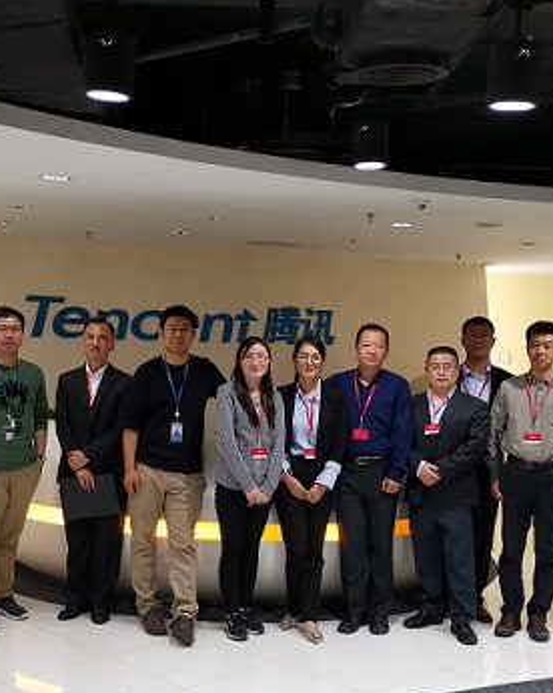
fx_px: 861
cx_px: 333
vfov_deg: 43.9
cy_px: 363
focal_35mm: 42
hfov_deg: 35.5
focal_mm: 5.58
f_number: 1.8
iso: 400
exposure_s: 1/50
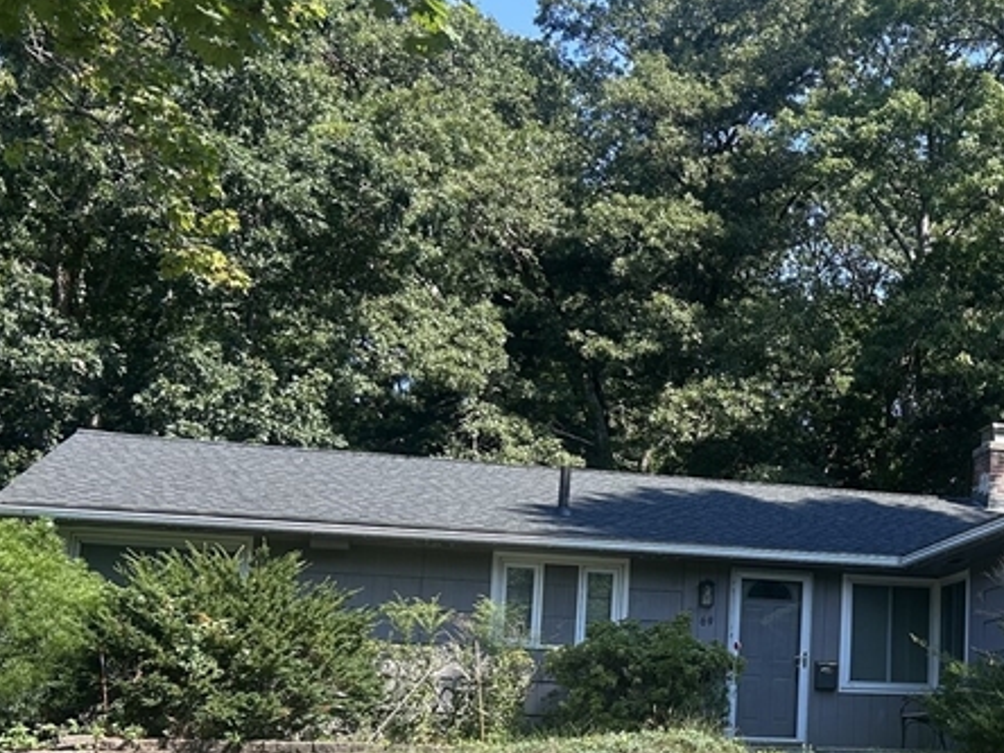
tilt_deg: +7.7
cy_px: 527
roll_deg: -0.8
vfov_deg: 24.2
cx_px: 990
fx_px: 1740
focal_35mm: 60
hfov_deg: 30.1
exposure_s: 1/1252
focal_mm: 5.7
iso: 50
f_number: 1.5
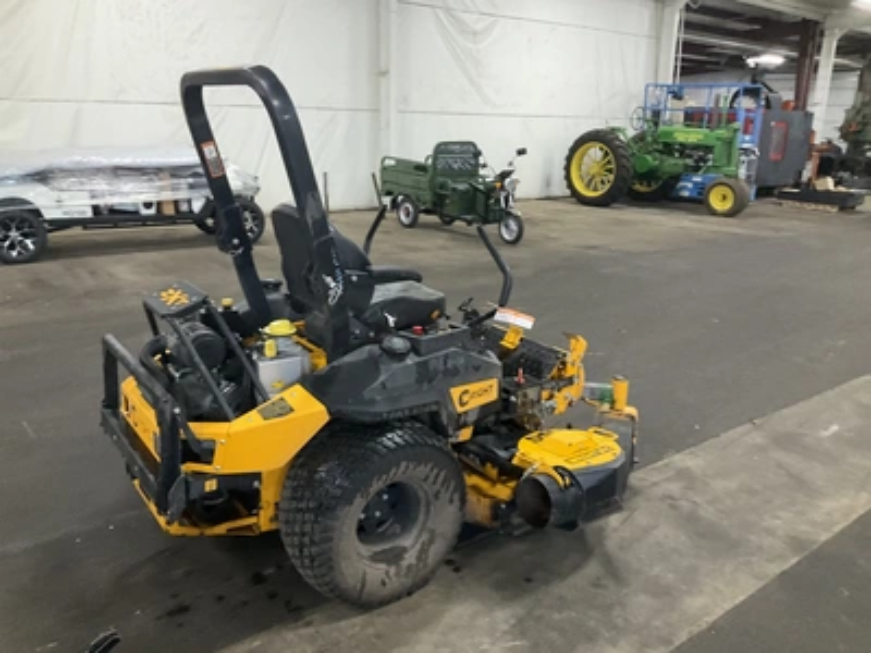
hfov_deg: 61.7
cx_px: 436
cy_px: 326
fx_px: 730
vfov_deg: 48.2
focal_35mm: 29
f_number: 1.8
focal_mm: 3
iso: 200
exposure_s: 1/60
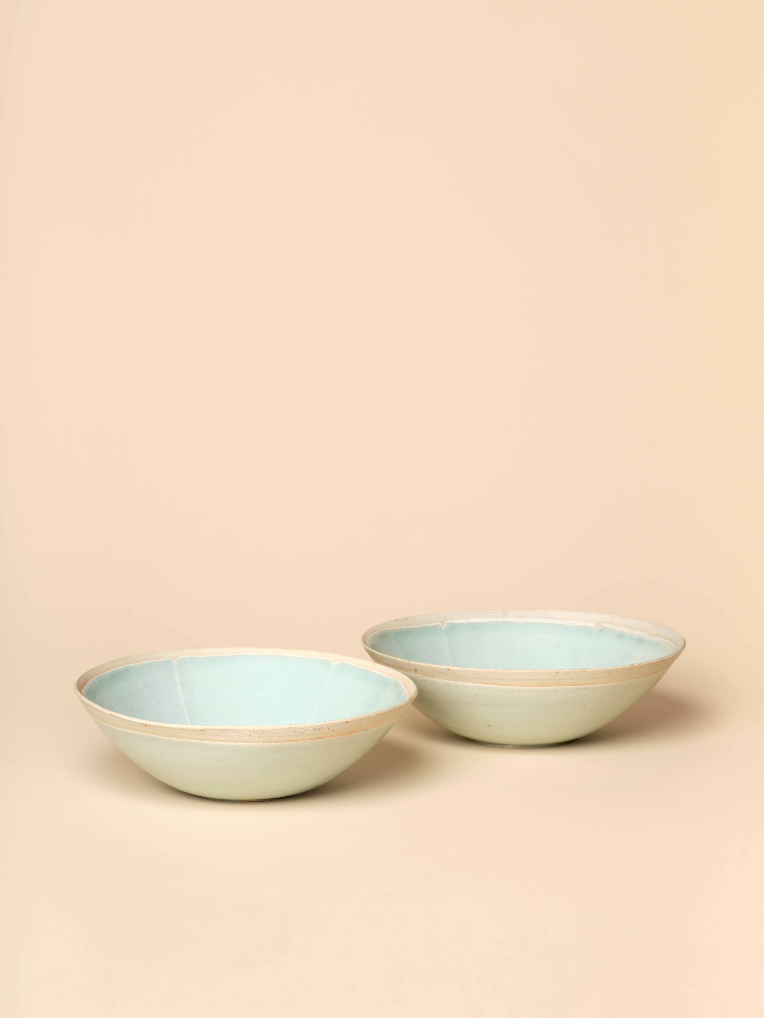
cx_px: 382
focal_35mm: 95
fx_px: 2796
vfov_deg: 20.7
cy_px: 509
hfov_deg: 15.6
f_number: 22
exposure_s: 1/125
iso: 100
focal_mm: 120
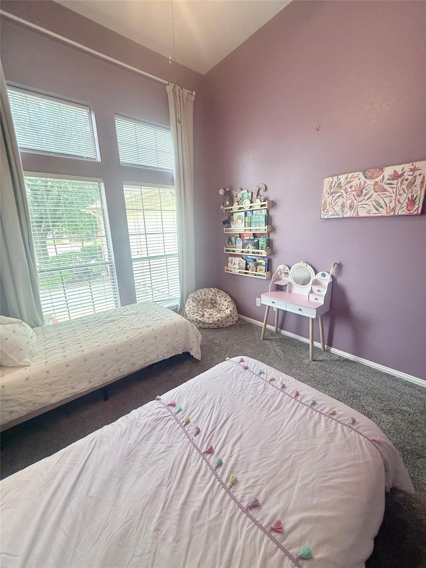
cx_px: 213
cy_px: 284
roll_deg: +1.7
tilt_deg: -12.8
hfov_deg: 85.7
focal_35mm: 14
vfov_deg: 102.1
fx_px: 230
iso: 100
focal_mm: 2.22
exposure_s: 1/120
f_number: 2.2
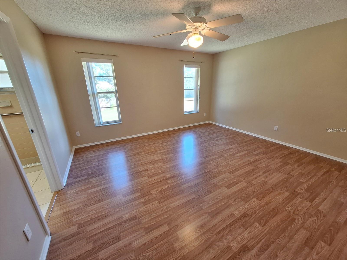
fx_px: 130
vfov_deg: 89.9
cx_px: 174
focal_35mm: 13
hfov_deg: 106.2
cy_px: 130
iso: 64
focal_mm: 1.74
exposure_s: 1/40
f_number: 2.2
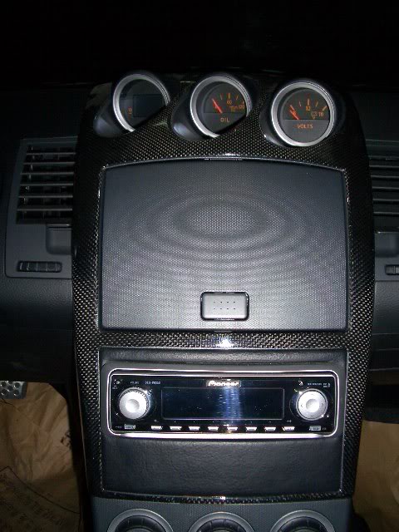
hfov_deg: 40.7
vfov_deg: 52.6
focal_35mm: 35
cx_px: 200
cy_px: 266
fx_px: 538
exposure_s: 1/60
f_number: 4.3
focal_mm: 5.8
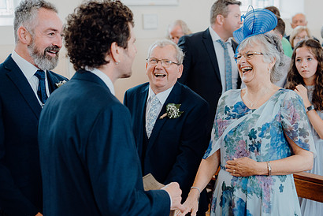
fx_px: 584
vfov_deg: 20.9
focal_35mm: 65
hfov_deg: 30.9
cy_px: 120
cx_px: 190
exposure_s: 1/200
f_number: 2.8
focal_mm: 46
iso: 1000
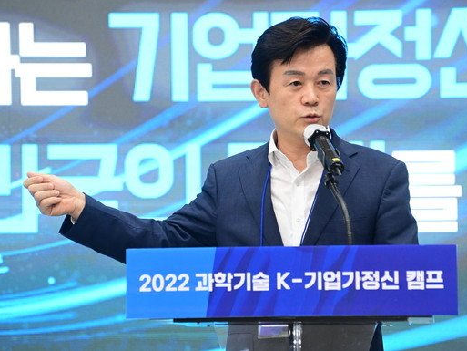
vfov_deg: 5.7
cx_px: 262
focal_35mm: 261
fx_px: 3522
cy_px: 176
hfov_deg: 7.6
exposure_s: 1/250
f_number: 8
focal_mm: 240
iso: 6400
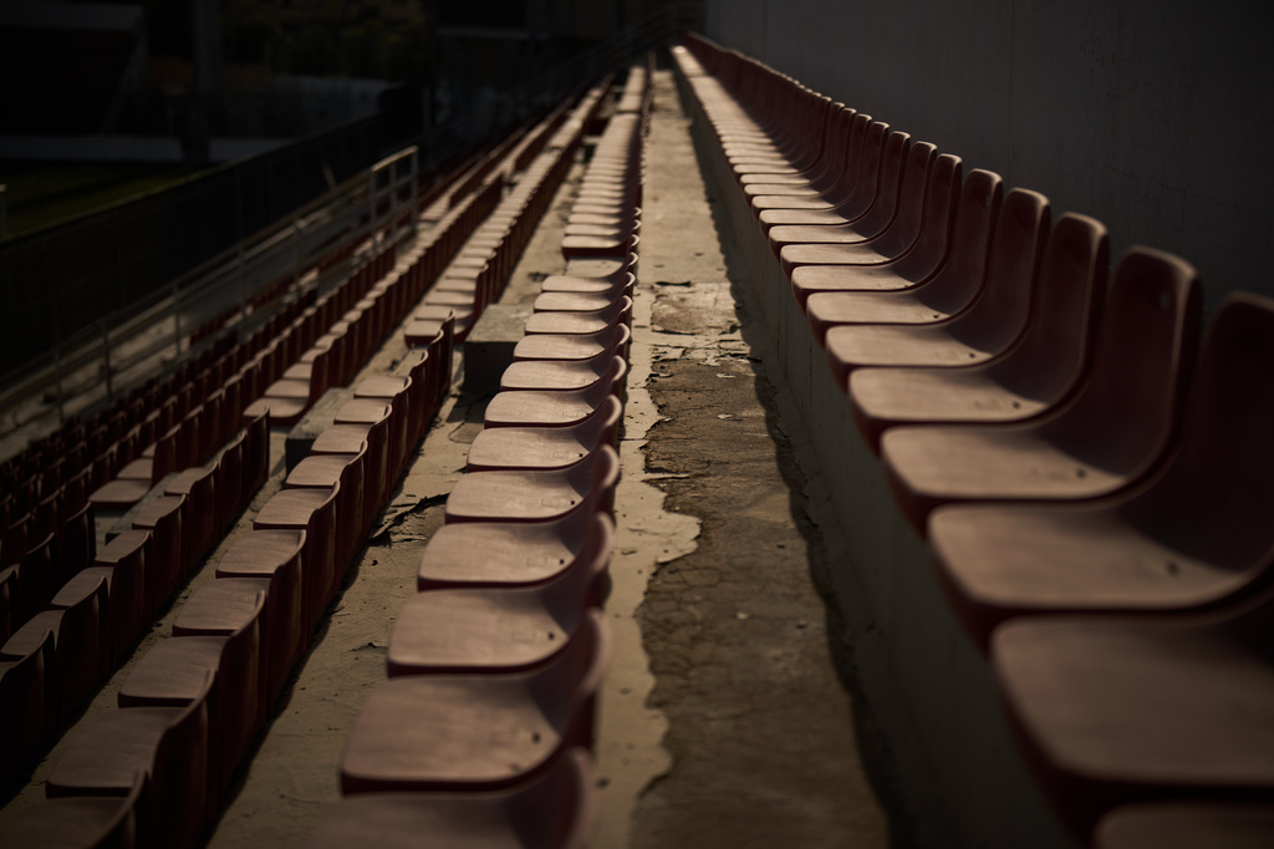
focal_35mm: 50
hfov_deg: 39.6
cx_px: 637
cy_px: 424
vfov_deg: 27.0
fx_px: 1769
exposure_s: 1/16000
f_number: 1.4
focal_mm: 50
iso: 100
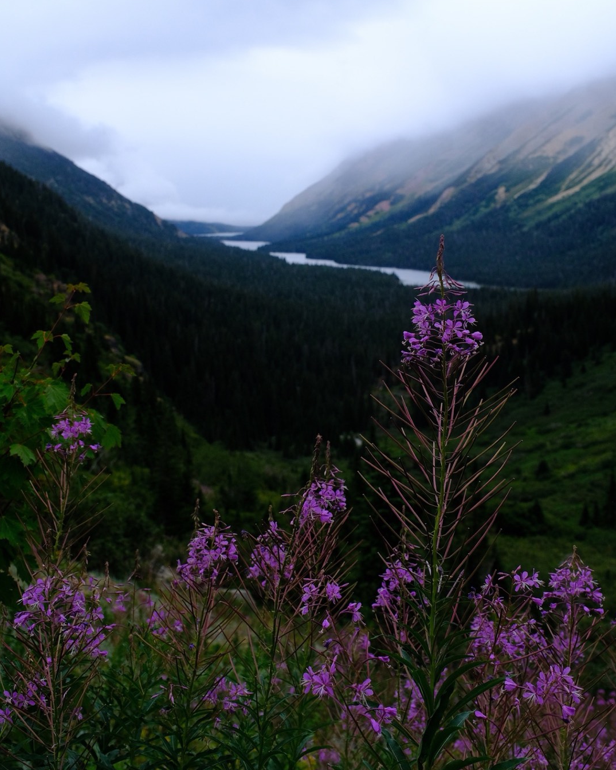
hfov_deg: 34.1
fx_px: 1003
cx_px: 304
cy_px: 278
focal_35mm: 44
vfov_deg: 41.6
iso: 800
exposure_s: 1/1700
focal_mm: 23.5
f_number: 5
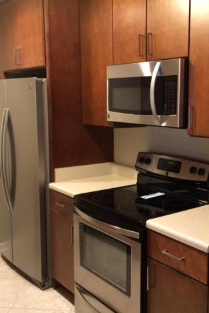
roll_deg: +0.7
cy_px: 157
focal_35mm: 41
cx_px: 160
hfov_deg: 32.0
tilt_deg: -6.8
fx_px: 357
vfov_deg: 47.4
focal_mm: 4.15
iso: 320
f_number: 2.2
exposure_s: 1/30
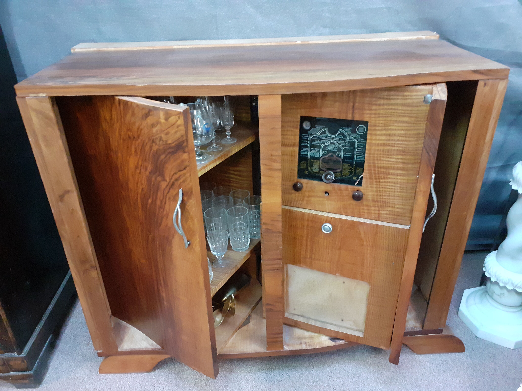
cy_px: 196
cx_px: 261
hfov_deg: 65.3
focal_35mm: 27
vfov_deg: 51.4
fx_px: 407
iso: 640
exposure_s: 1/25
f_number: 1.9
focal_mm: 3.6
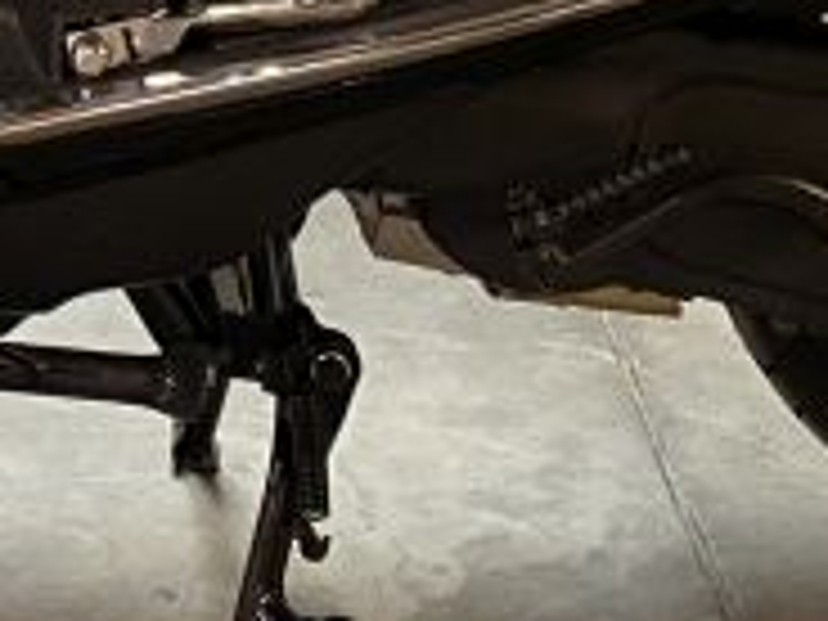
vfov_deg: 9.0
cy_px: -839
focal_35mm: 150
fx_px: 3588
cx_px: -99
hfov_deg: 12.9
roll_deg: -0.9
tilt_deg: -10.0
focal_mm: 4.25
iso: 200
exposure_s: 1/50
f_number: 1.8
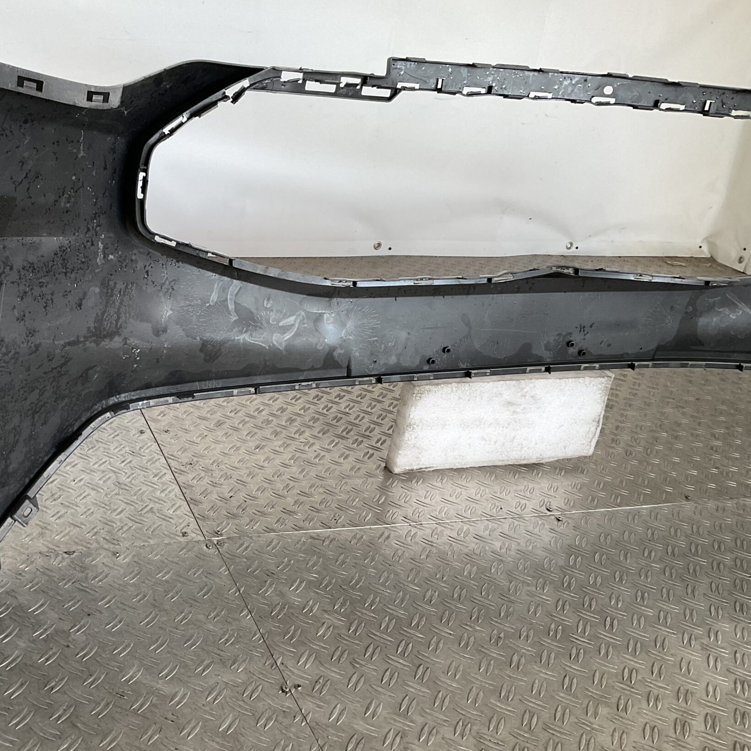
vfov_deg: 41.9
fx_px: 982
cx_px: 183
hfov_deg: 40.6
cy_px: 370
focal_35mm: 40
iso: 50
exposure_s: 1/100
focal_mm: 3
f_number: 1.8
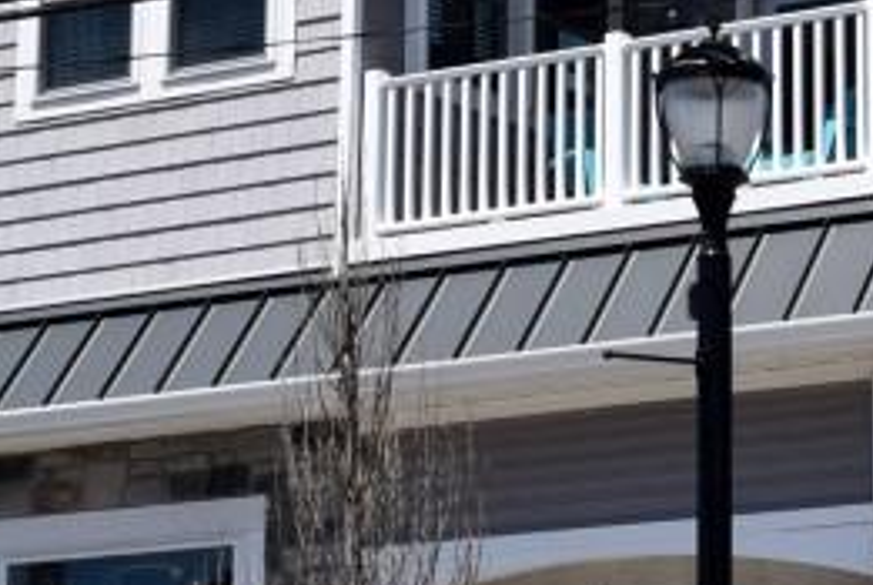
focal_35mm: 145
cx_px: 1223
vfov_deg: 9.5
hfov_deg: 13.5
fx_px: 3522
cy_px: 314
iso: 200
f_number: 11
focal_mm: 22
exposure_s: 1/500
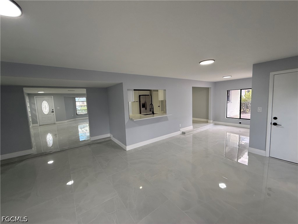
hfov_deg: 102.1
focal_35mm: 14
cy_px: 112
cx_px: 149
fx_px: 121
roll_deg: +2.5
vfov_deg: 85.7
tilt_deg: -4.2
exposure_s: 1/120
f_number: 2.2
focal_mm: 2.22
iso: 160
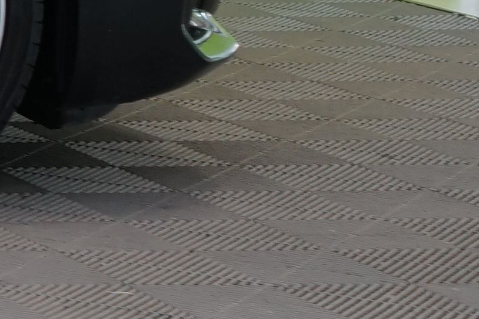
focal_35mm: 222
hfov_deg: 7.2
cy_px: -287
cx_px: -1331
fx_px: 2954
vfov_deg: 6.1
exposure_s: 1/30
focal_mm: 29
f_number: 6.3
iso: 500
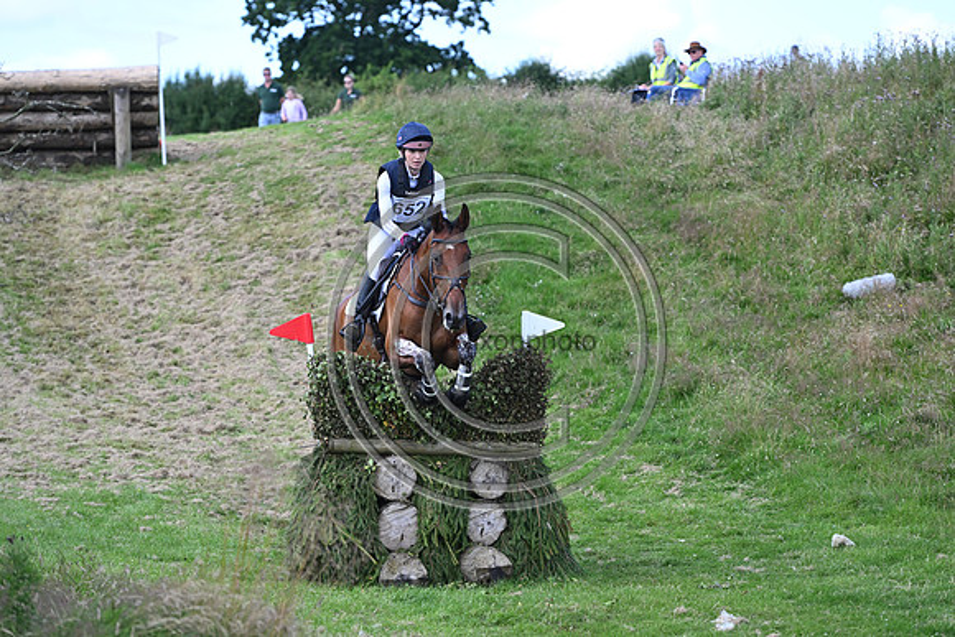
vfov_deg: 9.2
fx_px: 3980
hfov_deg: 13.7
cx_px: 478
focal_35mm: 150
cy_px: 318
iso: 560
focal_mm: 150
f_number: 4.5
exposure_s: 1/1250
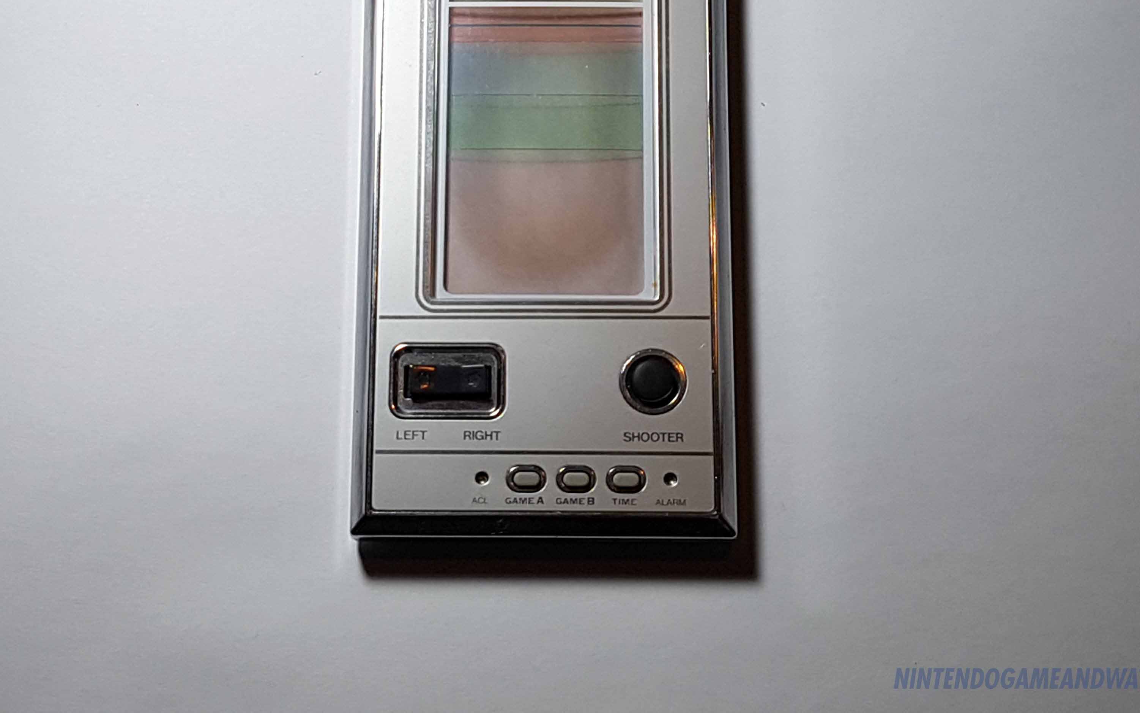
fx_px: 1150
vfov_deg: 33.7
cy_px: 172
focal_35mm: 37
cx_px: 541
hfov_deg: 52.7
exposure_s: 1/269
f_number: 1.7
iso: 50
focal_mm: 4.2
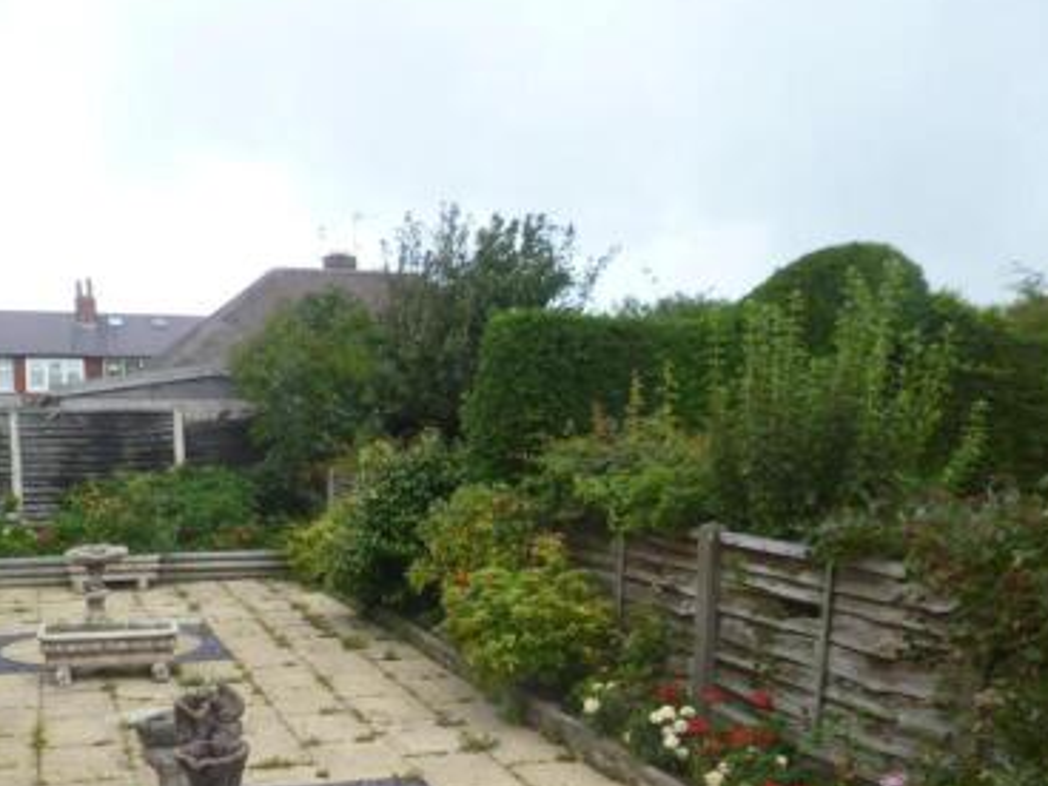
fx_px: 1150
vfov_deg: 36.7
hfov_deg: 48.9
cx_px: 457
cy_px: 602
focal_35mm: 38
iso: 100
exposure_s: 1/200
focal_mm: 4.3
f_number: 2.5
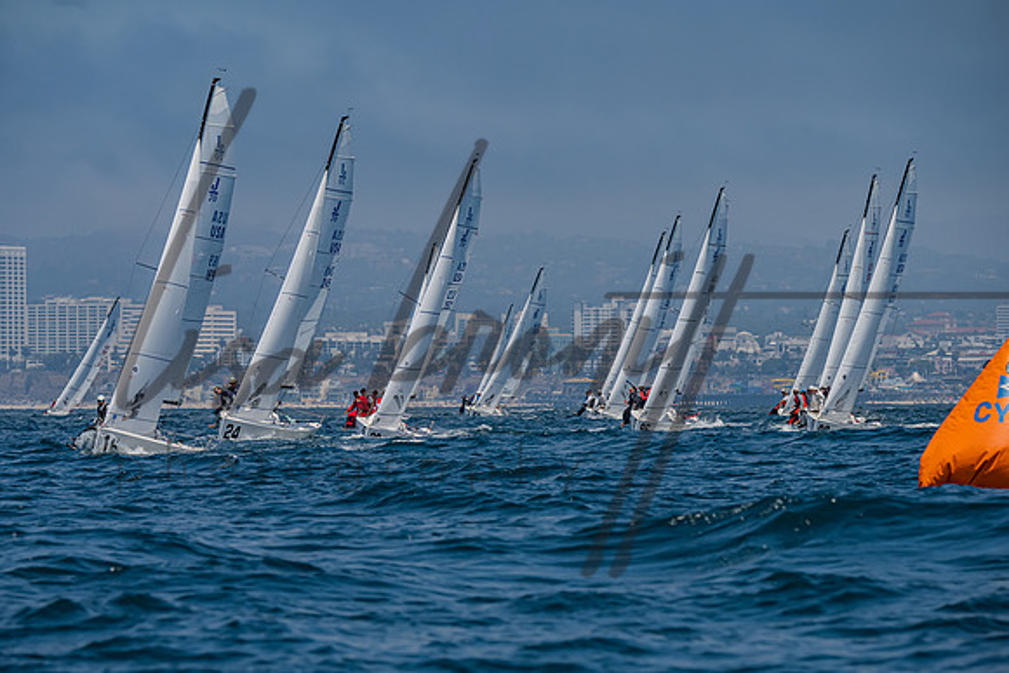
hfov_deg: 8.3
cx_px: 475
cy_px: 374
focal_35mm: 247
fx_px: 6921
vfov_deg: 5.6
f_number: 6.3
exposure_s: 1/2500
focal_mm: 220
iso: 400
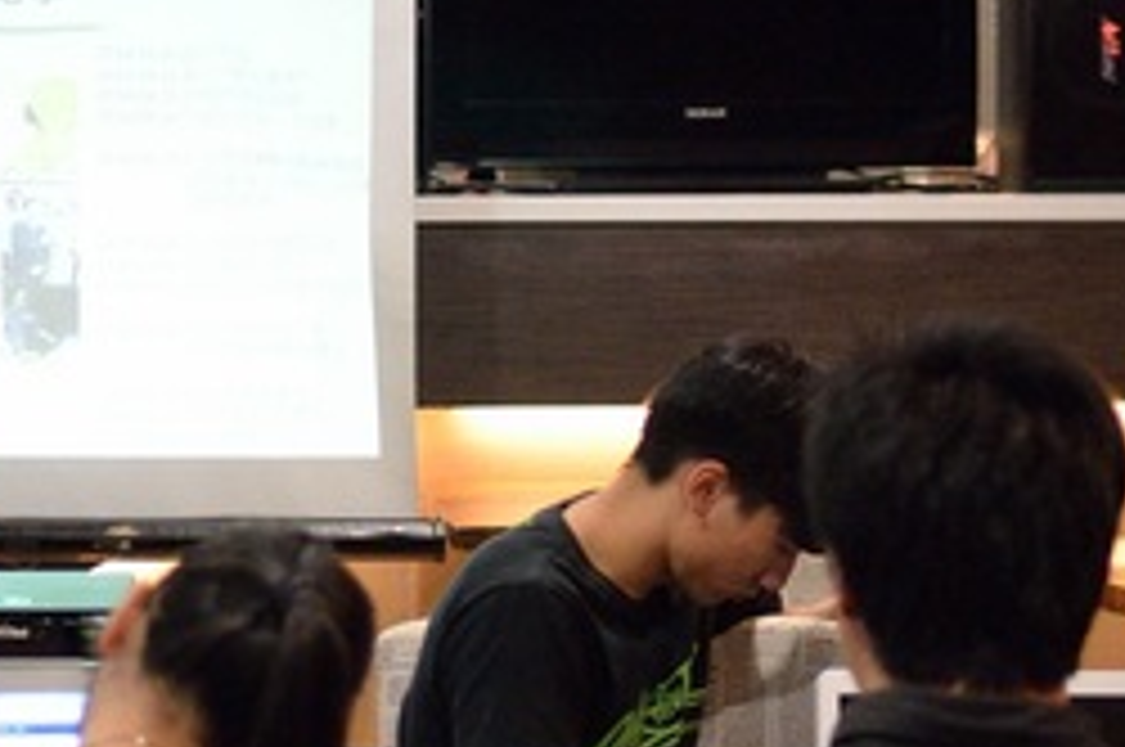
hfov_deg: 16.2
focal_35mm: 126
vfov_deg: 10.8
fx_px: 3932
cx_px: 212
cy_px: 238
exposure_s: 1/800
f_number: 1.6
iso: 2000
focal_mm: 30
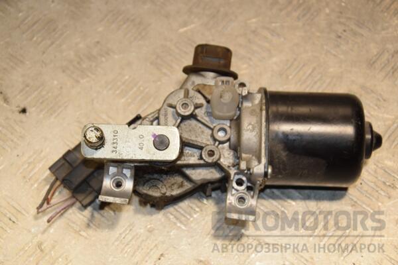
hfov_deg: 21.9
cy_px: 132
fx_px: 1028
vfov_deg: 14.7
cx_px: 199
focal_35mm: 93
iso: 800
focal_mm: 62
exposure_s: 1/200
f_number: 7.1
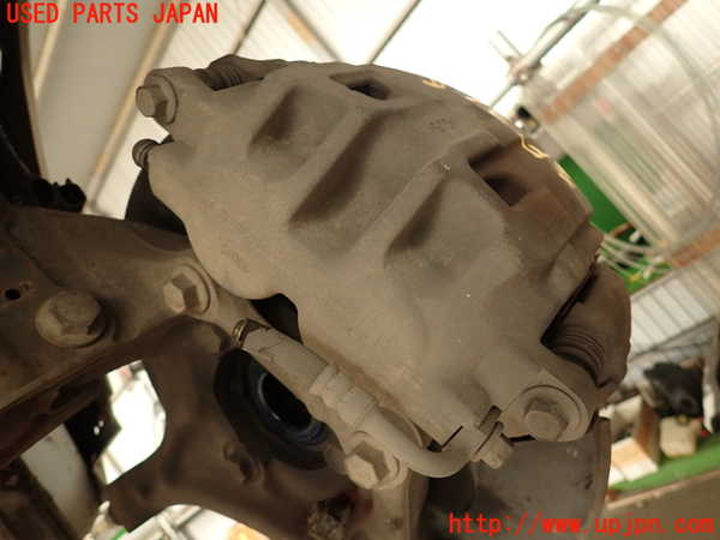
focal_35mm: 25
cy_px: 270
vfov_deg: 54.9
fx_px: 520
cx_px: 360
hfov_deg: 69.4
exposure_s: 1/60
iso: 200
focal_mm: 4.5
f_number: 2
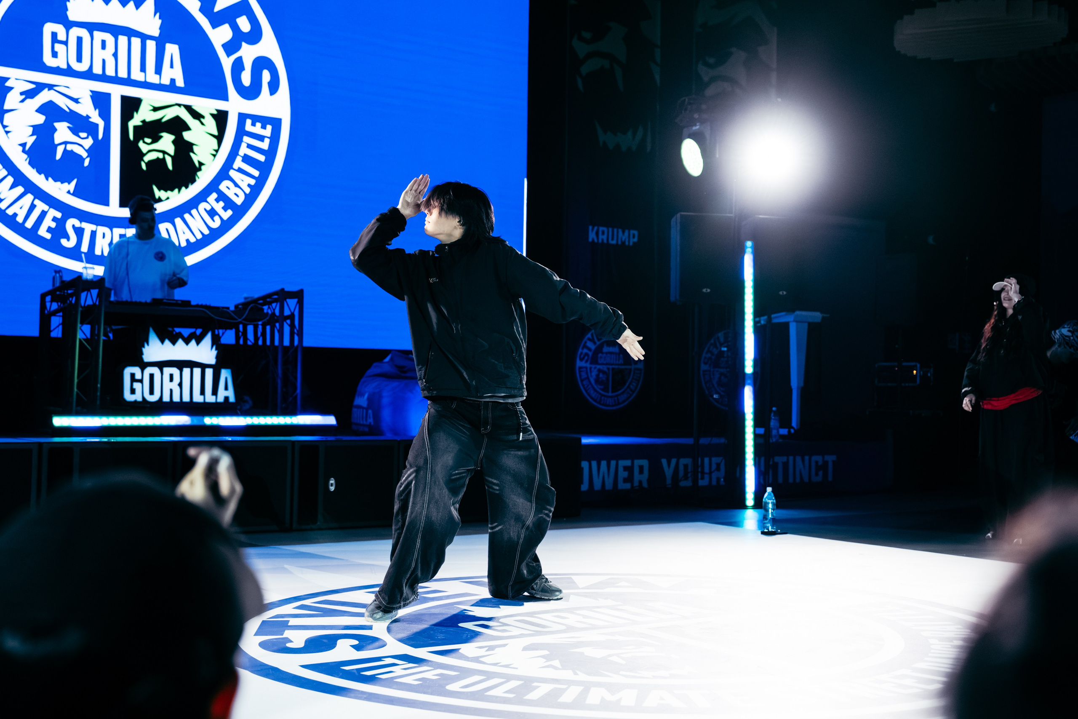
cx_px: 539
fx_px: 1410
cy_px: 360
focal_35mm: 47
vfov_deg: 28.6
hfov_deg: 41.9
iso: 2500
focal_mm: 44
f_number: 2.8
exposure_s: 1/800
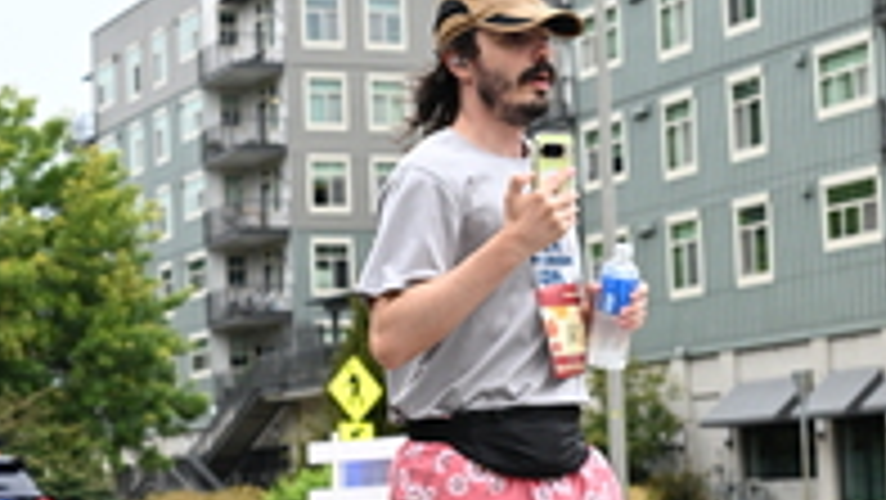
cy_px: 329
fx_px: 2538
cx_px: 340
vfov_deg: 11.2
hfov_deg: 19.8
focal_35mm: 108
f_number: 4
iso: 1600
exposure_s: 1/800
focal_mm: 37
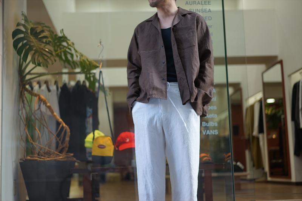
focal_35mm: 55
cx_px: 151
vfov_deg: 24.6
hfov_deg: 36.3
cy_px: 100
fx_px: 461
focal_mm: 55
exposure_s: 1/125
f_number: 1.8
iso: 100
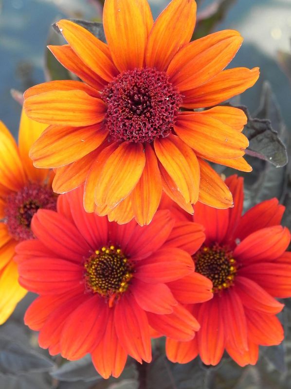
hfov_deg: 15.5
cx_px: 146
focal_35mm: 95
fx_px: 1067
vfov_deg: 20.7
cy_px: 194
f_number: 4.5
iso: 160
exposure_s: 1/50
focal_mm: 16.9
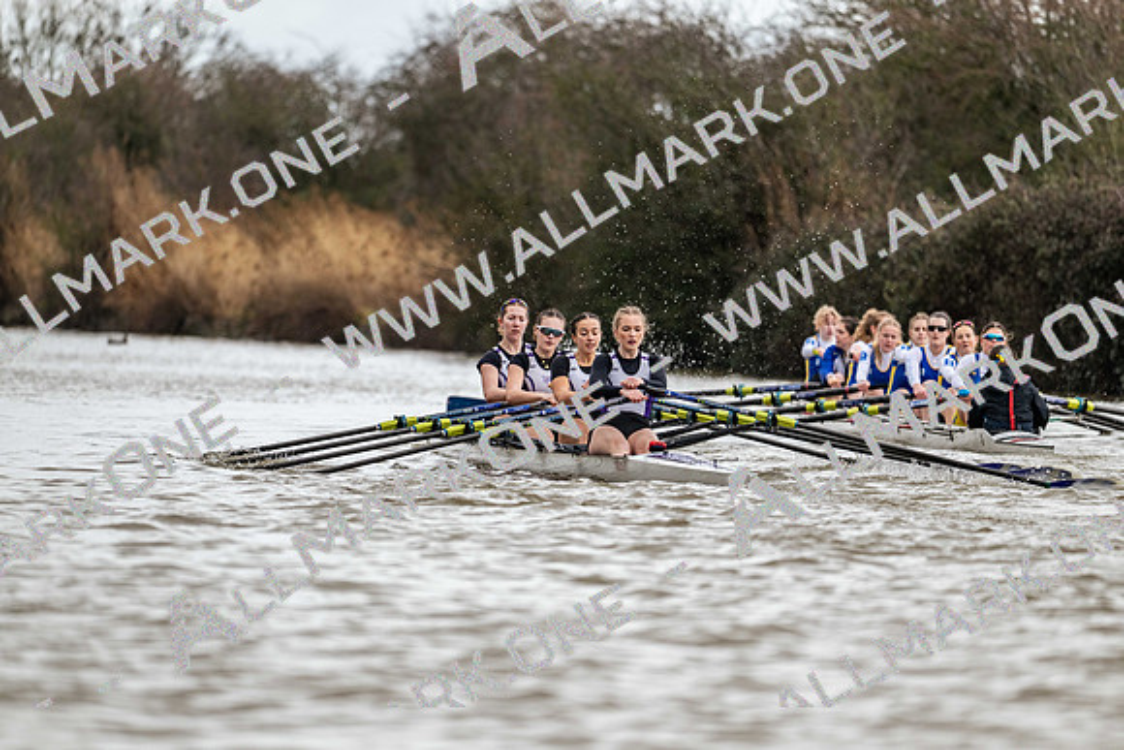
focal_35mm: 400
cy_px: 375
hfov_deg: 5.2
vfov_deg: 3.4
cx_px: 562
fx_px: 12491
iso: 640
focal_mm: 400
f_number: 4.5
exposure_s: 1/1600
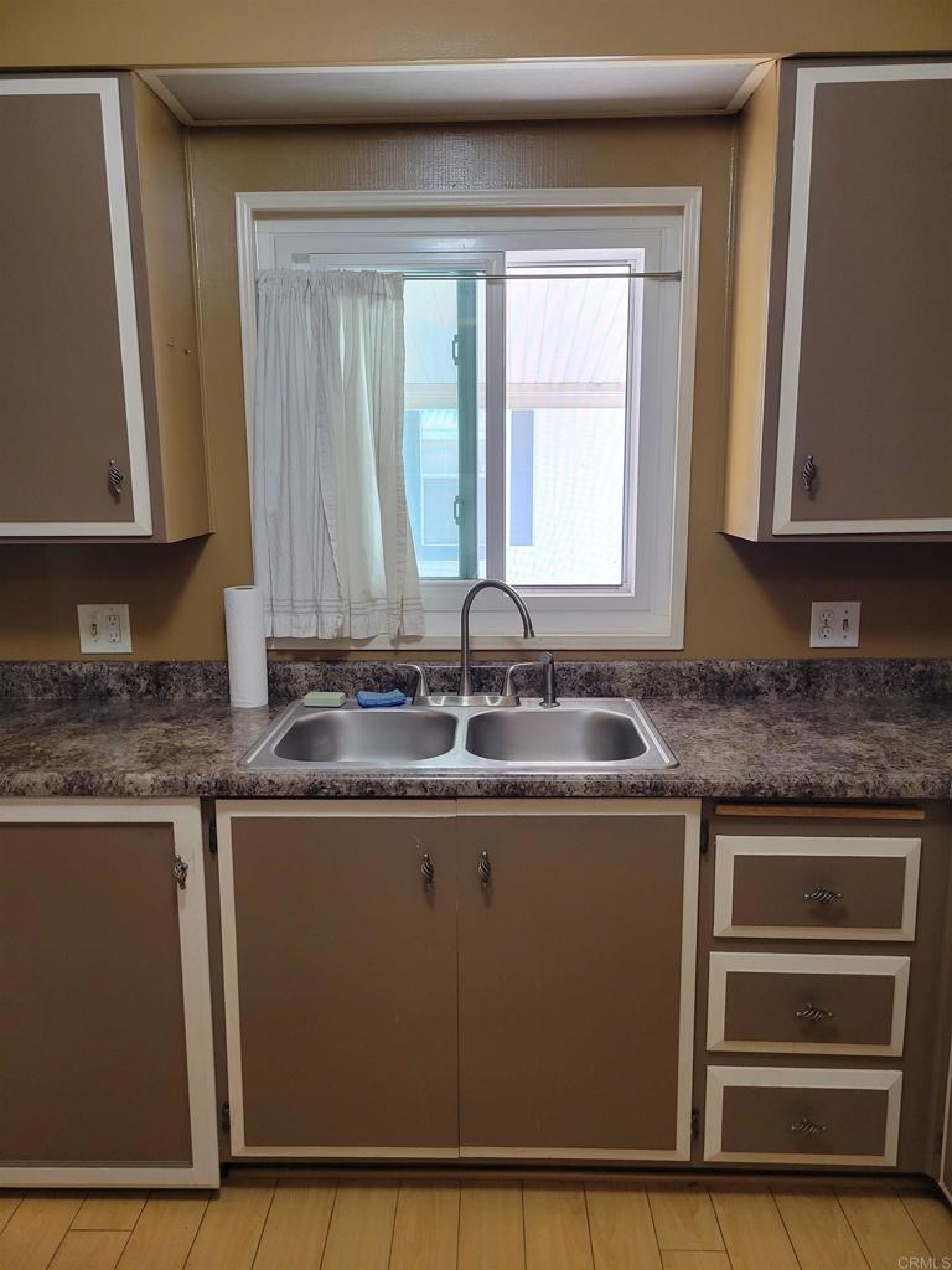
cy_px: 635
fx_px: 953
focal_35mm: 26
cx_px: 476
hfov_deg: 53.1
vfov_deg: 67.3
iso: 250
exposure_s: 1/120
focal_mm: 5.4
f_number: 1.8
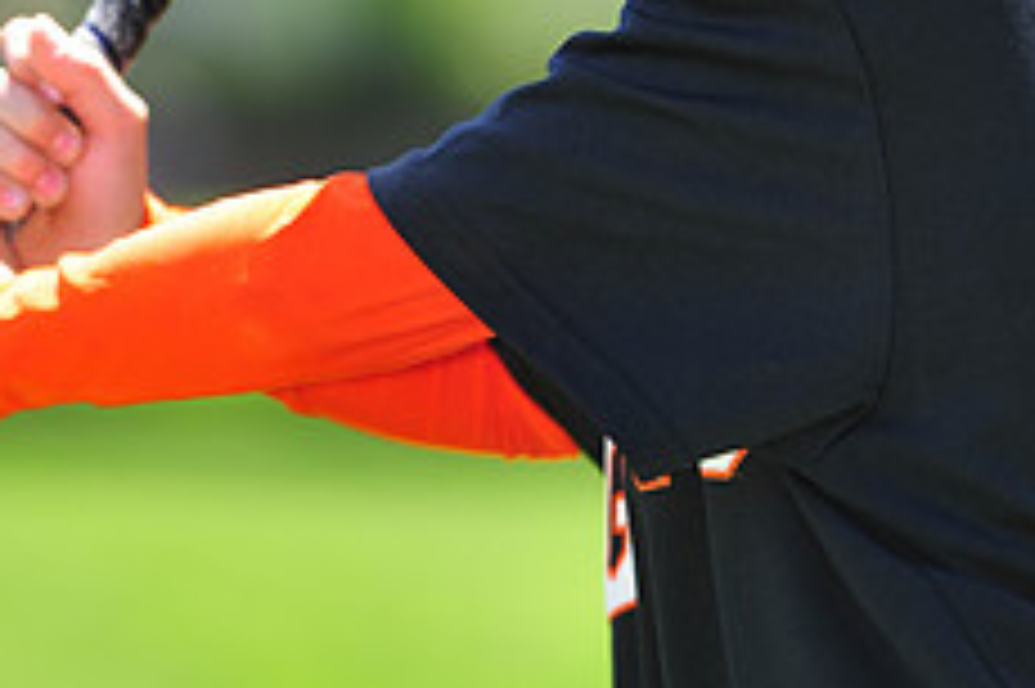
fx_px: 14479
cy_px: -301
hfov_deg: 4.1
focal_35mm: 504
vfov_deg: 2.7
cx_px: 576
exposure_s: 1/400
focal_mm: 200
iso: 200
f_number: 4.5
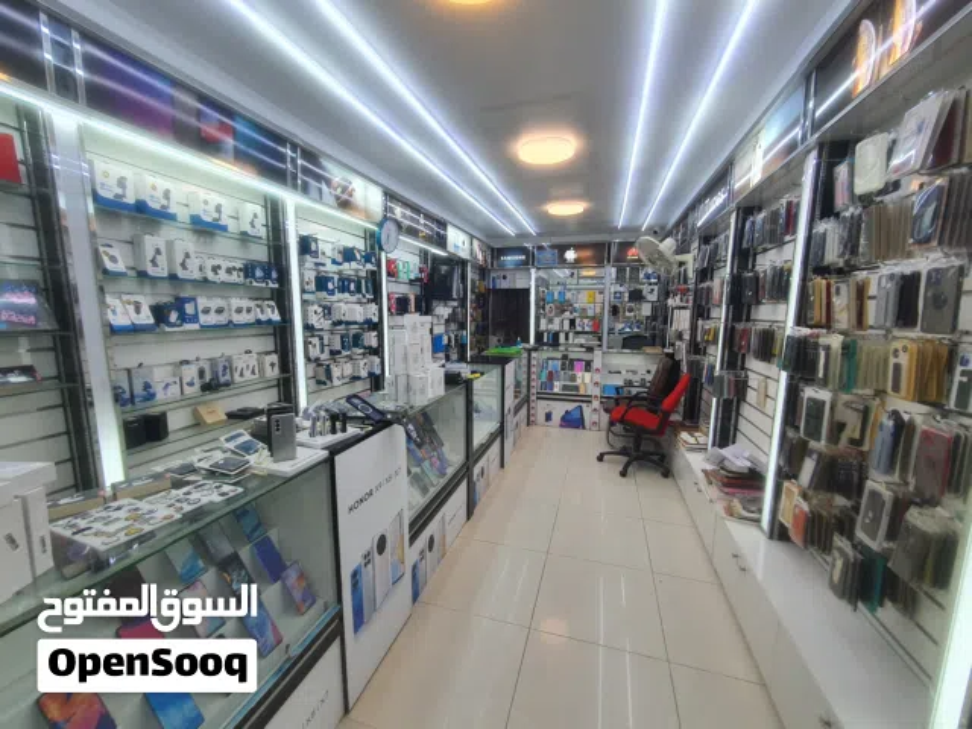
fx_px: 365
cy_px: 364
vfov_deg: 89.9
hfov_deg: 106.2
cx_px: 486
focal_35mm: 13
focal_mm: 1.8
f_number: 2.2
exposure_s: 1/100
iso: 64
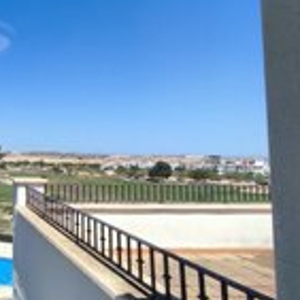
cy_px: 134
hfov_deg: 36.9
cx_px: -48
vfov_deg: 46.0
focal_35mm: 36
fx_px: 353
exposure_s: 1/1165
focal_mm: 1.65
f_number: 2.2
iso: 50
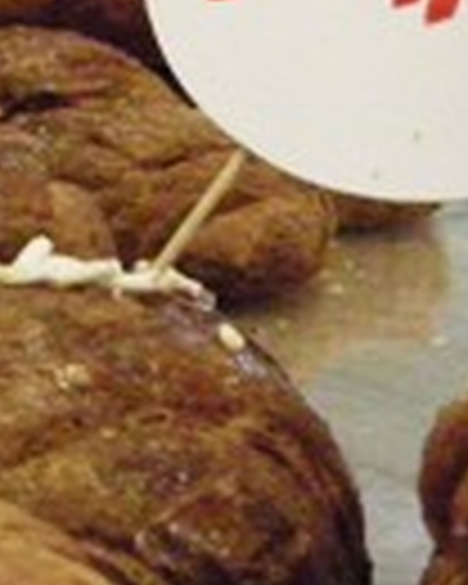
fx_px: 2995
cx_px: 270
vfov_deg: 11.2
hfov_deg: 8.9
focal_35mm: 173
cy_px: 252
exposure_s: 1/112
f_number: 2.7
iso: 1600
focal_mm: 7.5
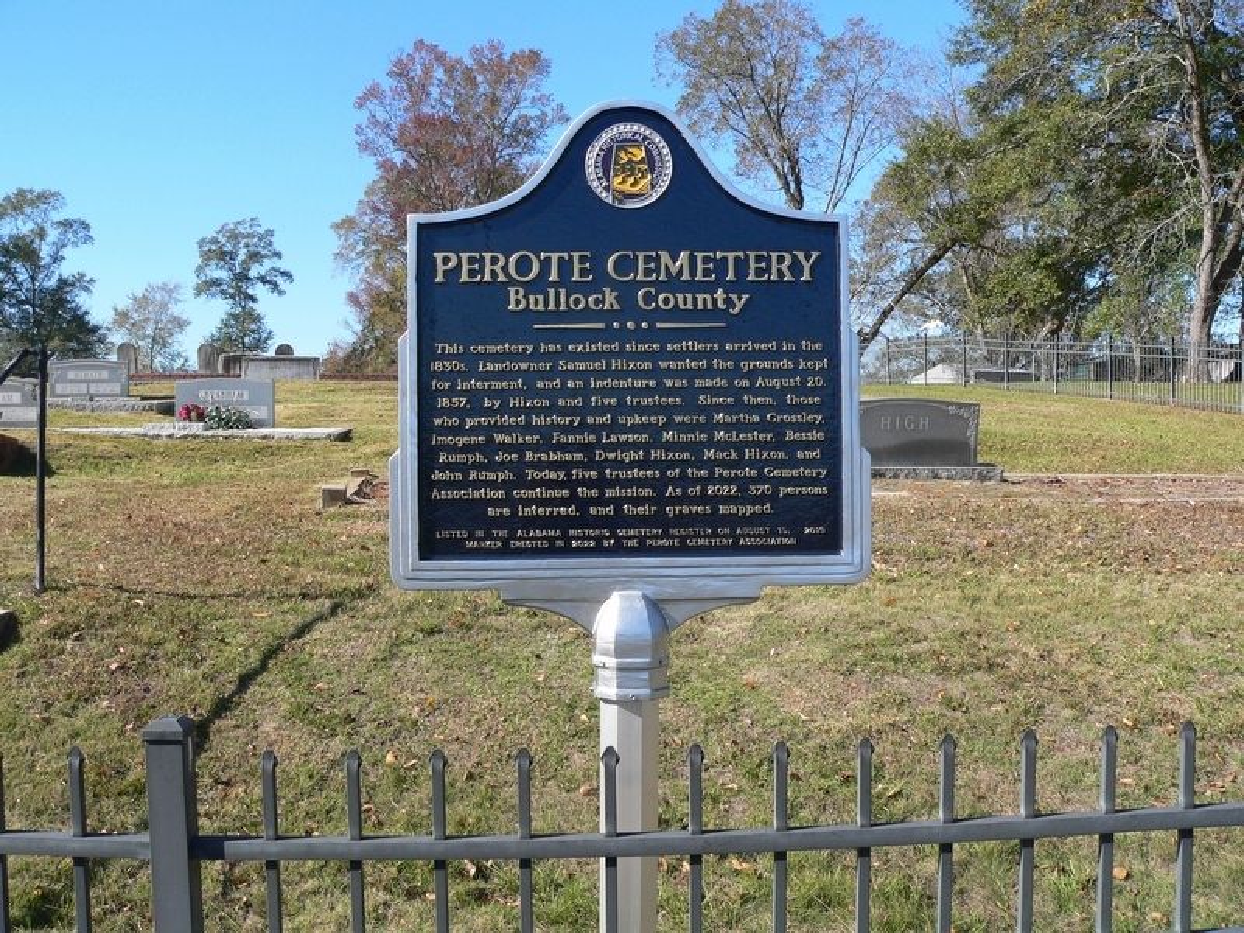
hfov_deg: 51.4
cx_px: 622
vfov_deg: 39.7
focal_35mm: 36
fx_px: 1294
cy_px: 466
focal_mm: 6
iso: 80
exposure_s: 1/320
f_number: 4
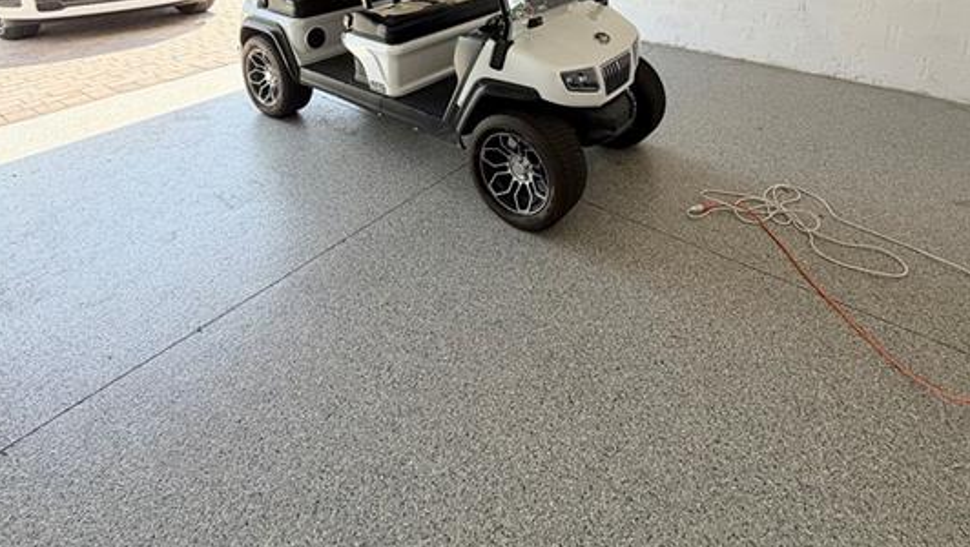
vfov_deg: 43.8
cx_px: 505
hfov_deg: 81.1
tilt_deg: -13.0
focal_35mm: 22
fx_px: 566
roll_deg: -1.0
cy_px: -4
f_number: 2.2
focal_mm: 2.22
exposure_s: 1/191
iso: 64
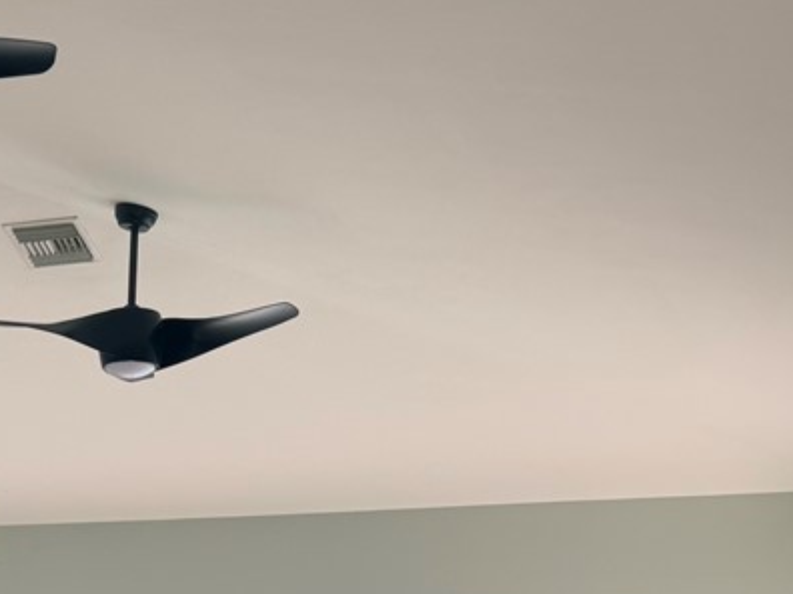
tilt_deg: +0.1
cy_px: 746
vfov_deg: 21.6
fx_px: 1420
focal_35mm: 62
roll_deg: -1.4
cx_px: 8
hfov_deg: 29.3
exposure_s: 1/121
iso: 100
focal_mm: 6.76
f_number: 1.78
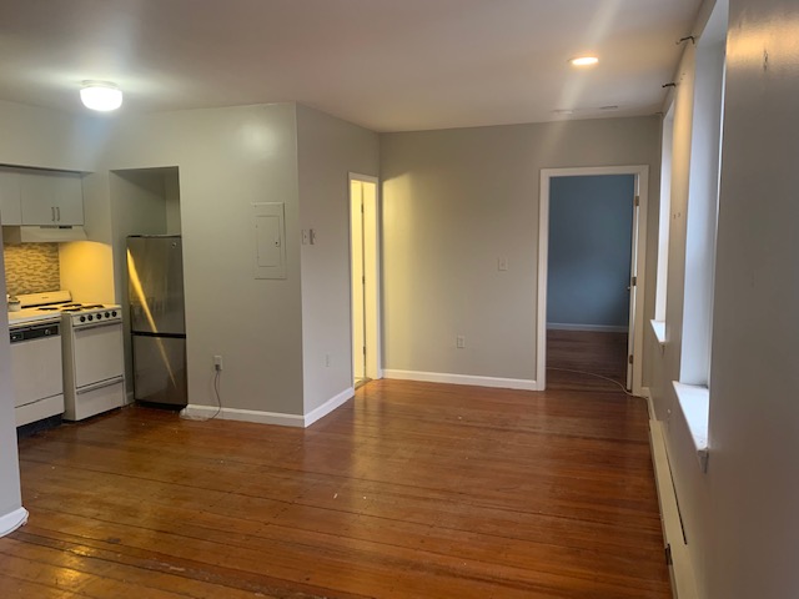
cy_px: 300
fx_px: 600
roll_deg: +0.6
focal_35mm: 26
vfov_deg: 53.1
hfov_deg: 67.3
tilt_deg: -5.7
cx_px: 400
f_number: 1.8
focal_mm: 4.25
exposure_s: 1/31
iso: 320
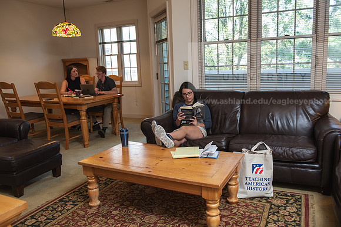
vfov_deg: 41.1
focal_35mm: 32
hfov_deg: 58.7
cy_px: 114
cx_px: 170
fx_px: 303
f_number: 4.5
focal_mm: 32
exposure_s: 1/100
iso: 1000
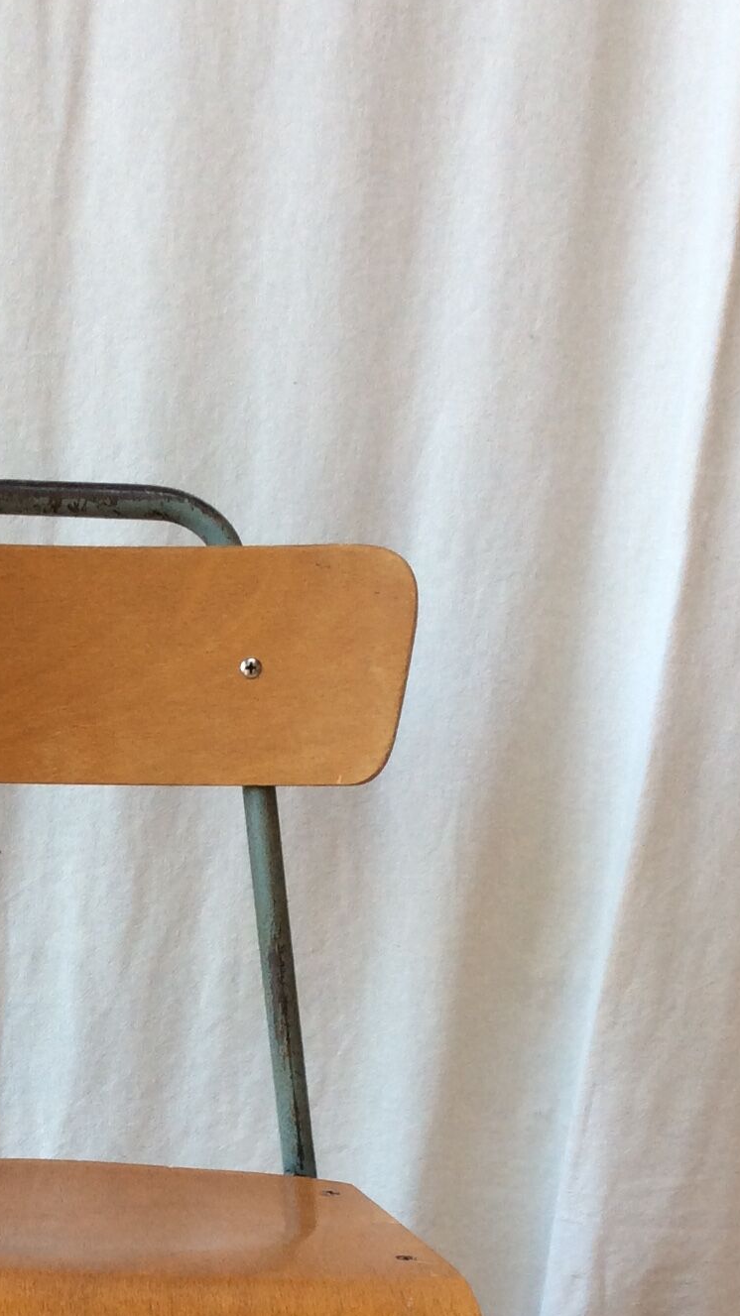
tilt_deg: -16.4
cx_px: 76
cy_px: 1210
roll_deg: -0.7
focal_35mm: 68
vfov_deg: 29.6
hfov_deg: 17.5
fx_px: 2373
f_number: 2.4
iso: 32
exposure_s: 1/33
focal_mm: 3.3
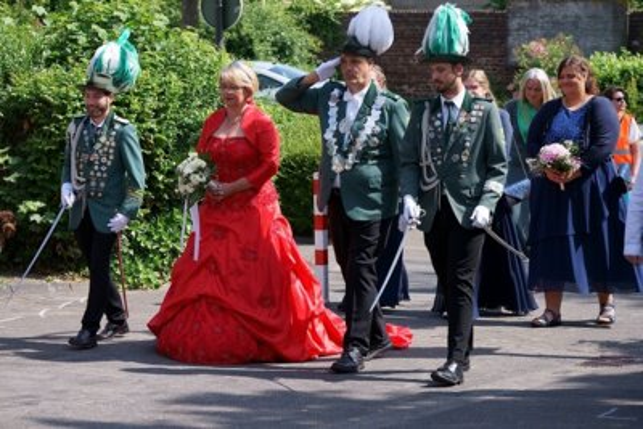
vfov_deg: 9.9
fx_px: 2483
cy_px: 214
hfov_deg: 14.8
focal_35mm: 139
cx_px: 322
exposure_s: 1/200
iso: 100
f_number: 6.3
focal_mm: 139
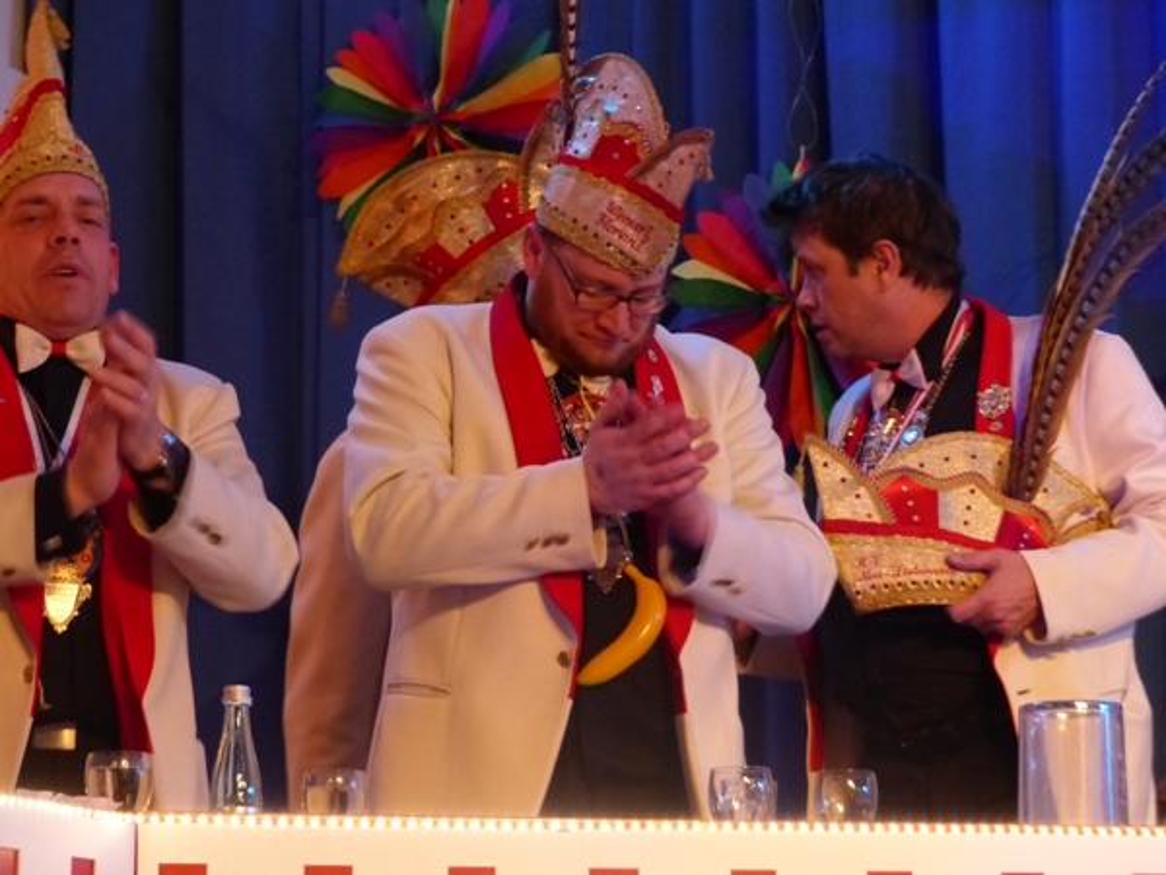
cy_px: 438
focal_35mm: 126
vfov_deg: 11.8
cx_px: 583
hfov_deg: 15.6
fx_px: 4244
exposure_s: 1/30
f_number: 2.8
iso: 800
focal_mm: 22.6
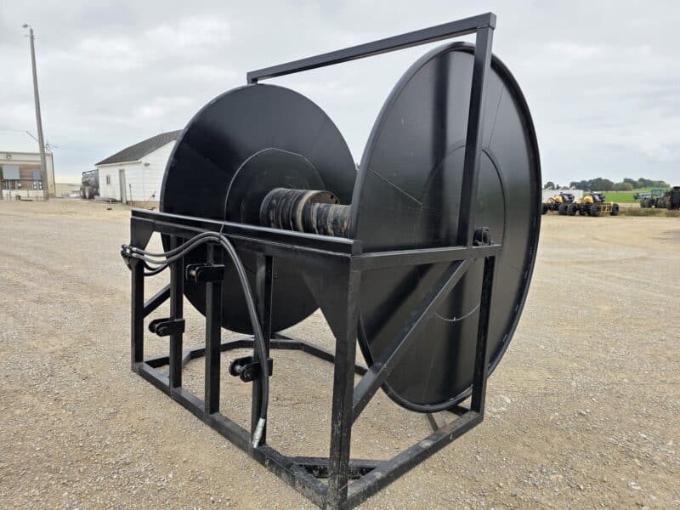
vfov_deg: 58.9
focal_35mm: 23
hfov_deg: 73.9
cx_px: 340
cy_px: 255
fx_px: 452
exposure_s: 1/180
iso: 40
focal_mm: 6.3
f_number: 1.7
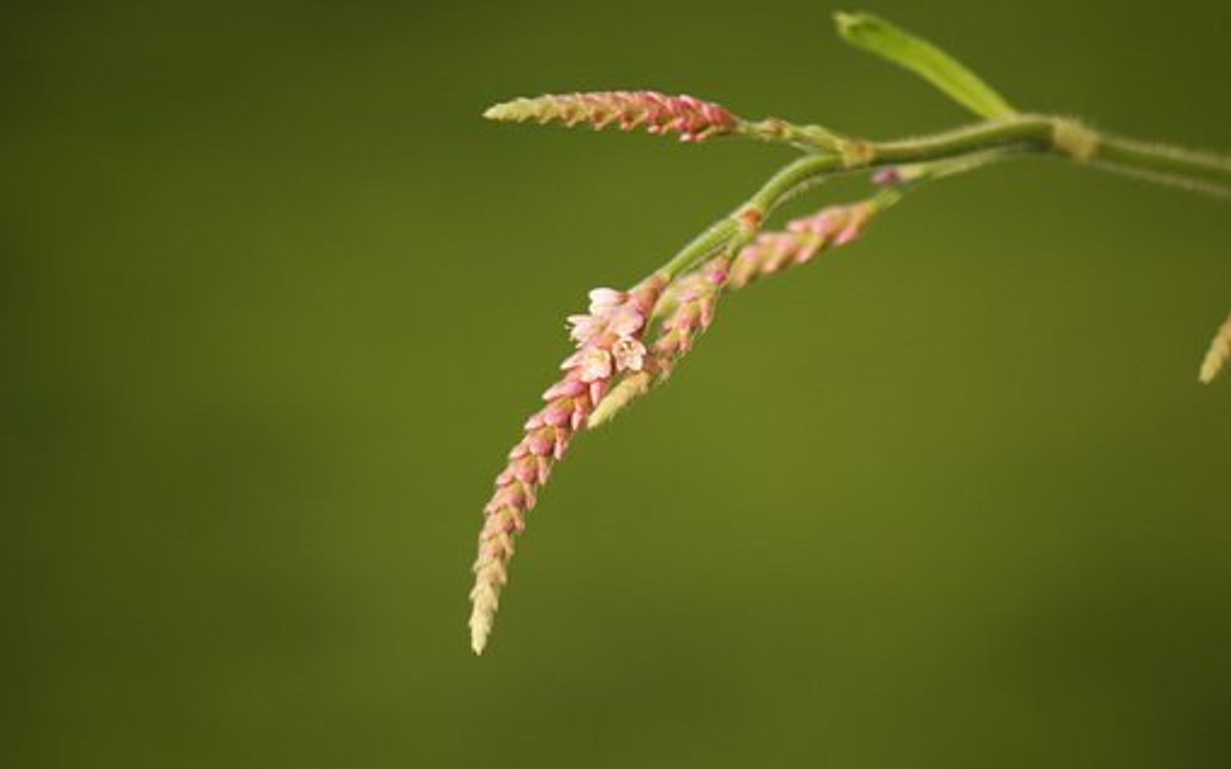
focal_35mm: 254
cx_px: 614
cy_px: 370
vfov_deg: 5.2
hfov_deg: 8.3
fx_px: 8504
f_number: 5.3
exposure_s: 1/1000
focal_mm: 165
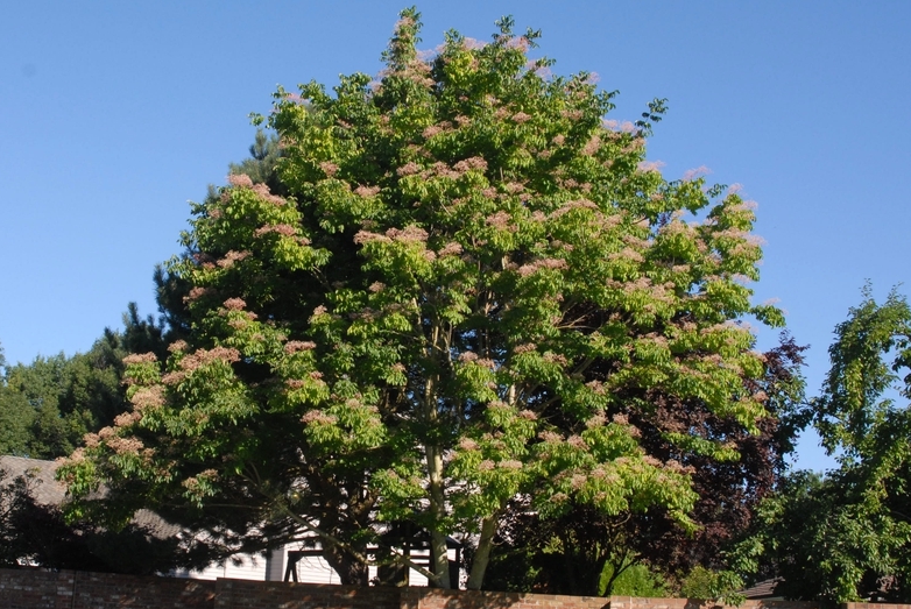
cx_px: 369
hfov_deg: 36.1
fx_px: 1393
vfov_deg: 24.7
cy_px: 329
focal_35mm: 55
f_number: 9
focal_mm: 28
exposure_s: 1/320
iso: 400
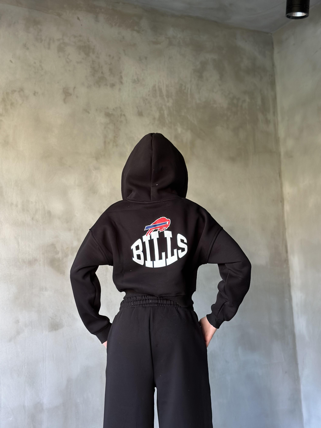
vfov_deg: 39.7
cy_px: 214
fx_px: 593
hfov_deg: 30.3
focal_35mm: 48
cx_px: 160
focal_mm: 6.86
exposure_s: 1/60
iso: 250
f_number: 1.78
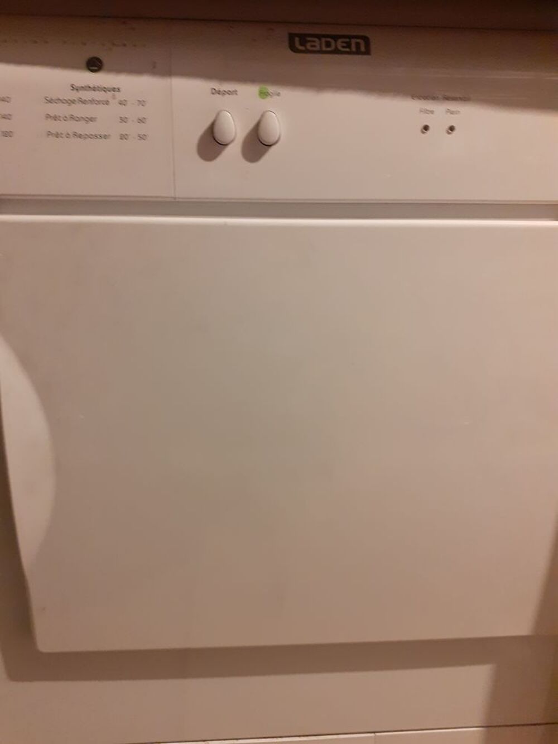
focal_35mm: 27
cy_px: 372
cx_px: 279
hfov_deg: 51.4
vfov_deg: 65.3
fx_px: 580
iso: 250
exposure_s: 1/25
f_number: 1.9
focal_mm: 3.6
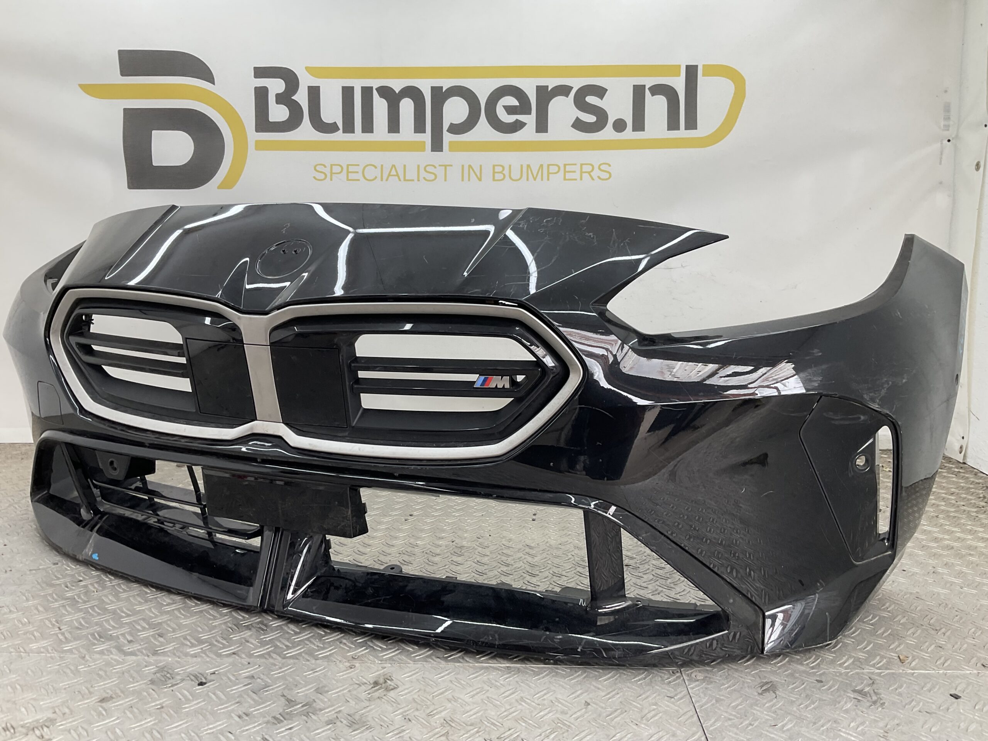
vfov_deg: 48.2
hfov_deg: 61.7
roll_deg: -1.5
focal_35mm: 29
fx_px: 828
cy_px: 370
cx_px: 494
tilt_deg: -9.7
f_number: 1.8
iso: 20
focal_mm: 3
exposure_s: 1/100
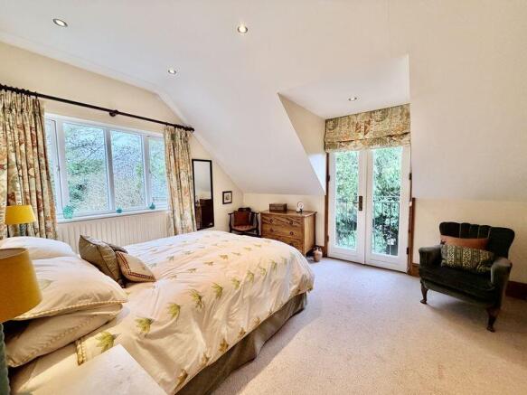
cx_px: 264
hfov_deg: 102.1
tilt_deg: -3.9
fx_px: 213
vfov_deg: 85.7
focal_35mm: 14
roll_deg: +1.3
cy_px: 198
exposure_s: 1/100
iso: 160
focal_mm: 2.22
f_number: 2.2
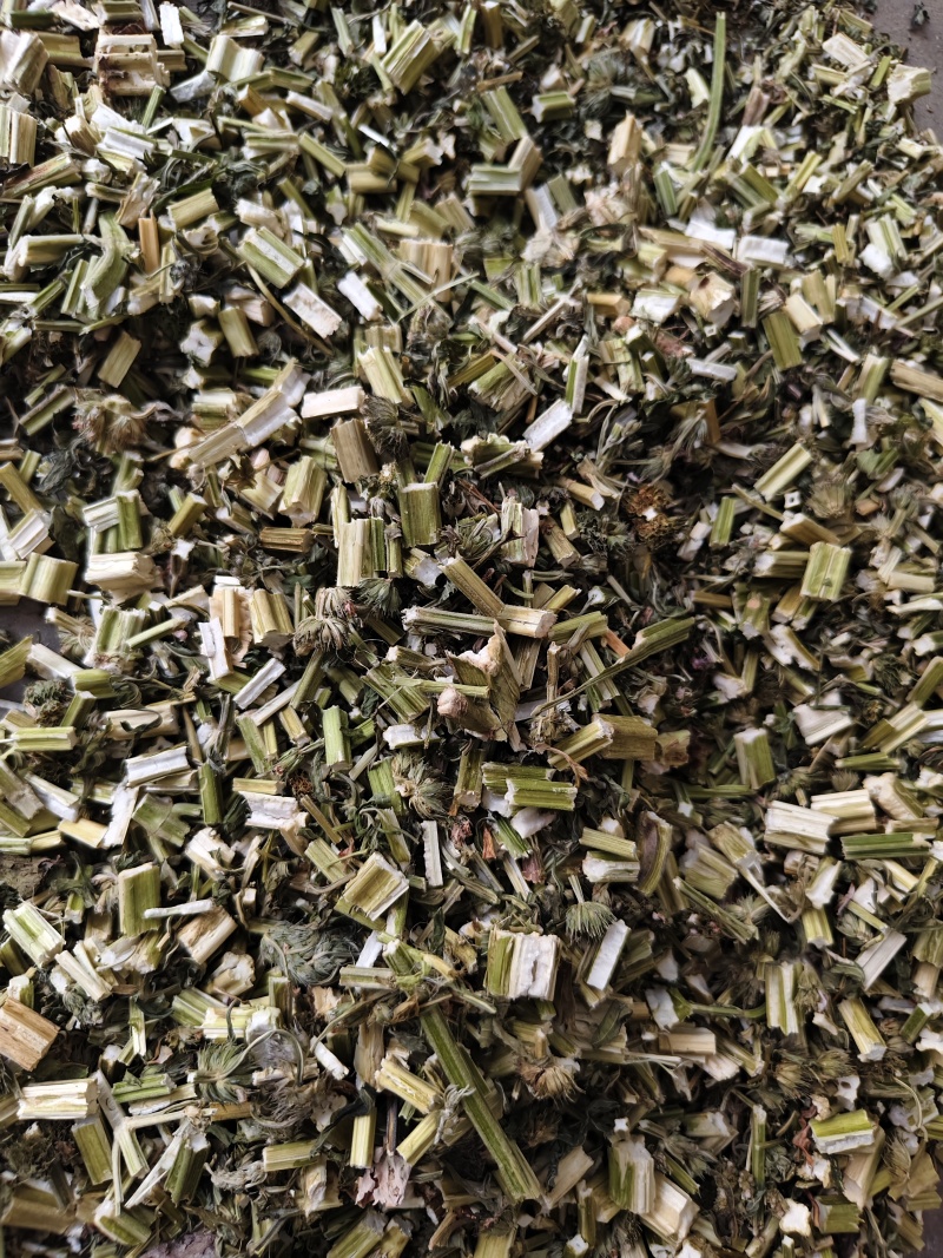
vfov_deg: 73.9
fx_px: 836
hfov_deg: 58.9
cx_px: 472
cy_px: 629
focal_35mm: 23
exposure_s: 1/100
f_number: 1.88
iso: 832
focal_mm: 5.56
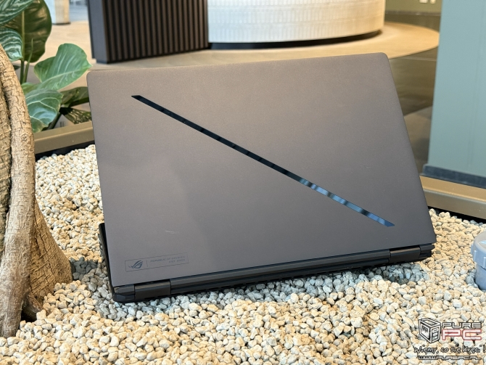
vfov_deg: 30.3
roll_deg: +0.4
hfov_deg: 39.6
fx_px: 674
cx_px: 243
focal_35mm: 48
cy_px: 182
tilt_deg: -18.2
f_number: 1.78
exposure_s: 1/33
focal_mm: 6.76
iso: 250
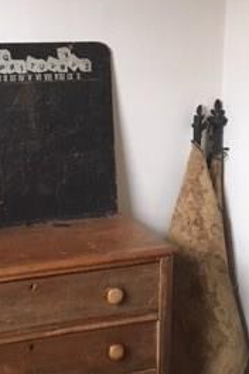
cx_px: 42
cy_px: 128
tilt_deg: -10.6
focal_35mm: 73
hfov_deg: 18.5
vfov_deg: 27.6
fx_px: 757
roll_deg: -1.0
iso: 200
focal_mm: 4.15
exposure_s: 1/30
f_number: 2.2
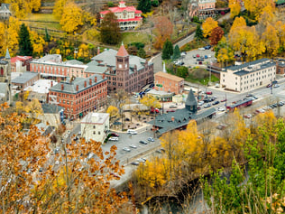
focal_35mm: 153
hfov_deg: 12.9
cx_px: 124
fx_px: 1260
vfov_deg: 9.7
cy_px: 84
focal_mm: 70
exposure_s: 1/250
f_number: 4.5
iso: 720
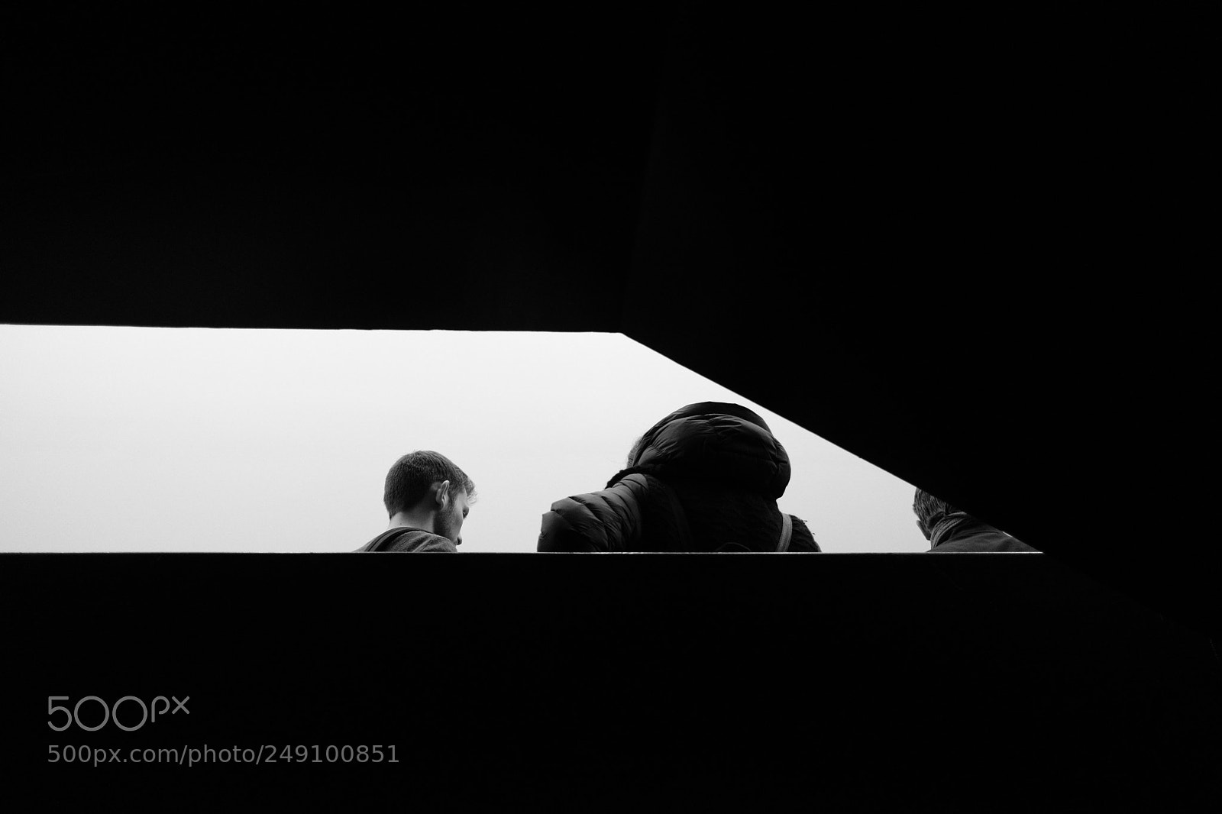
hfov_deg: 54.4
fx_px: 1188
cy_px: 407
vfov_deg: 37.8
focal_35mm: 35
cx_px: 611
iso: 1600
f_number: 2
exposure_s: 1/125
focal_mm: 23
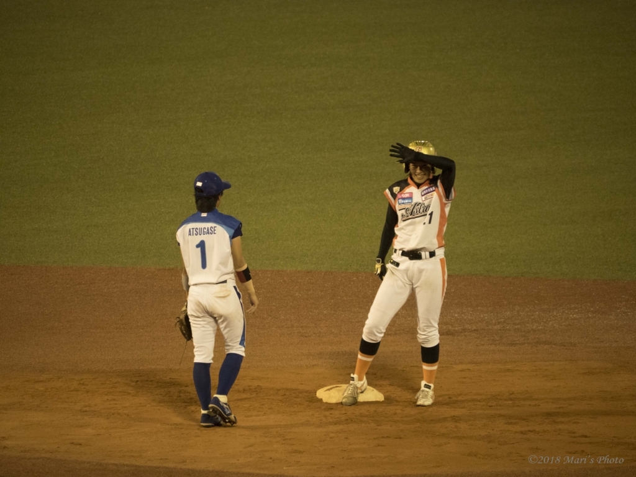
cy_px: 238
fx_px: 11042
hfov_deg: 3.3
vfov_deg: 2.5
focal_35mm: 601
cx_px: 318
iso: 3200
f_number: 5.6
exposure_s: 1/500
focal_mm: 300
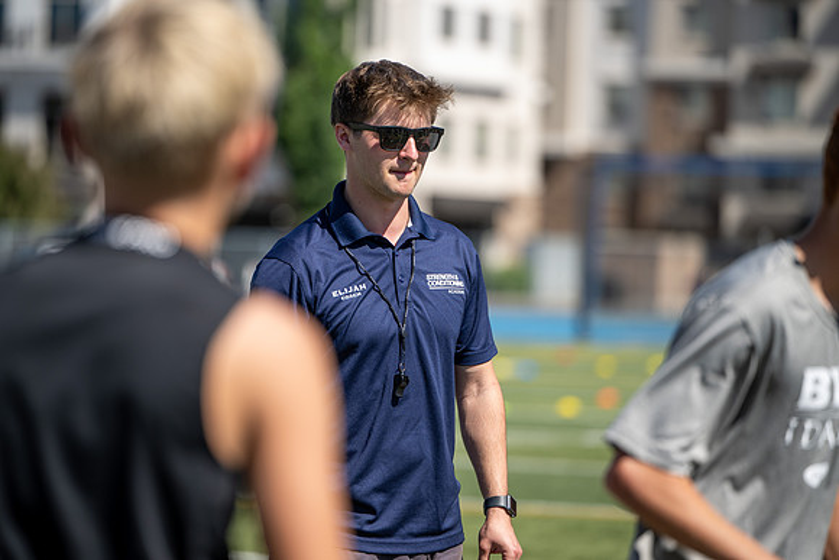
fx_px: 4196
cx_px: 420
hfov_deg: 11.4
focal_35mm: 180
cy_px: 280
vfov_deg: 7.6
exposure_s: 1/800
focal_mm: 180
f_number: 3.2
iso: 50
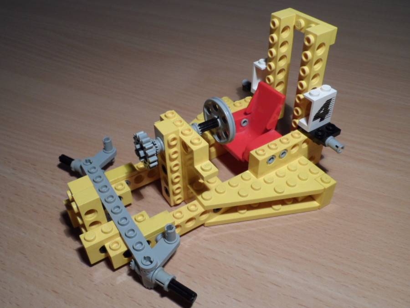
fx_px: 379
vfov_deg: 44.2
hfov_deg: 56.8
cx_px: 205
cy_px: 154
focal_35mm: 32
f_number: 3.4
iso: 200
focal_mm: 5.3
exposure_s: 1/20
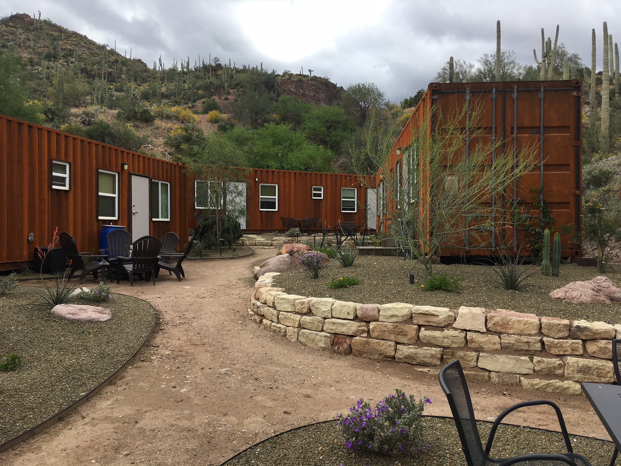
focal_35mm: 29
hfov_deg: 61.7
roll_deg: +0.8
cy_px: 233
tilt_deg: +1.9
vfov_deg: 48.2
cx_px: 310
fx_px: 520
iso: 25
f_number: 2.2
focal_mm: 4.15
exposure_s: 1/668
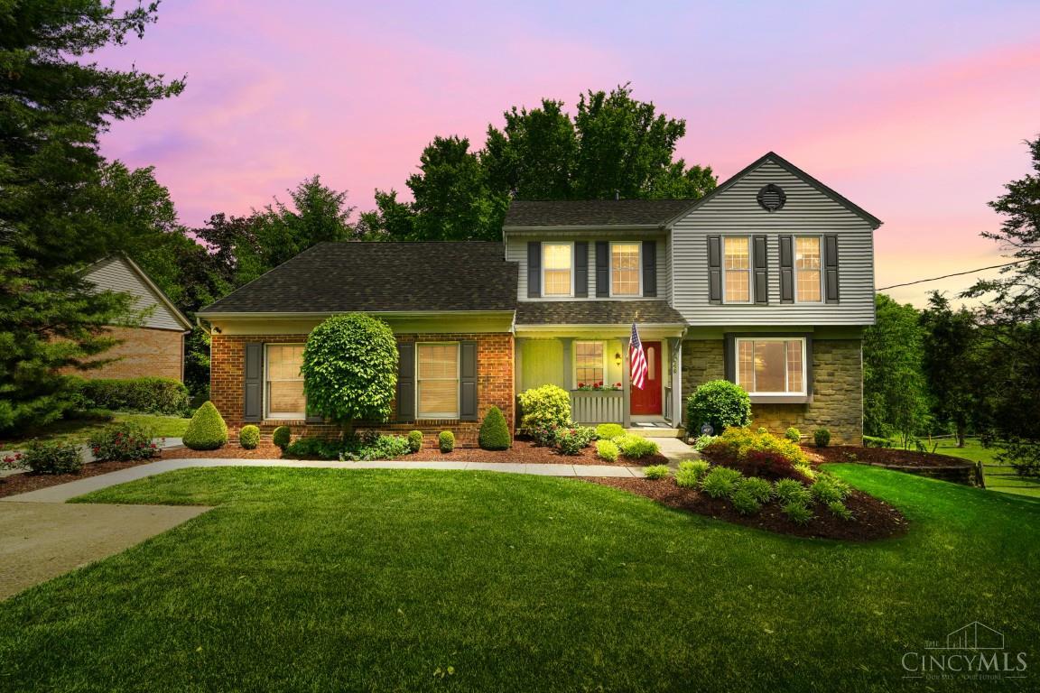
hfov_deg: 96.7
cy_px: 346
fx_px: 462
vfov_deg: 73.7
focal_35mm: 16
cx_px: 520
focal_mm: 16
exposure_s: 1/640
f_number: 5.6
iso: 100
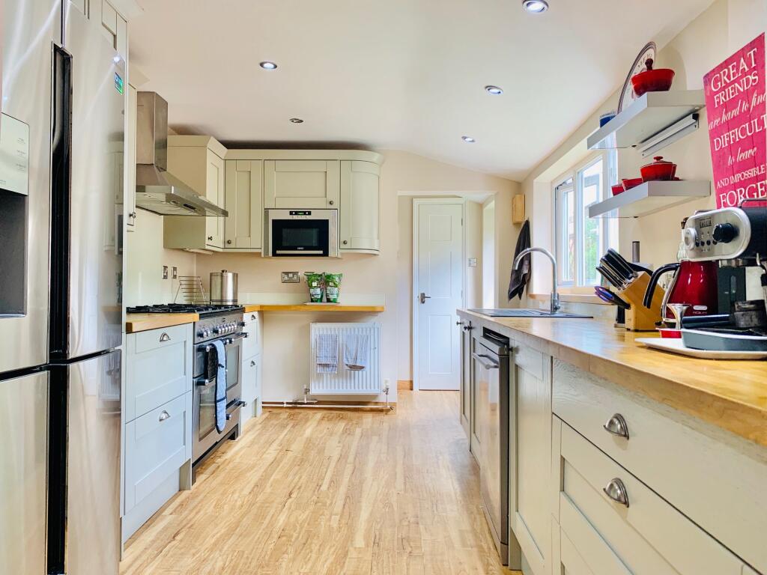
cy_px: 288
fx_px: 576
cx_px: 384
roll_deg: -0.1
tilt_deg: +0.1
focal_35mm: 26
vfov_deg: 53.1
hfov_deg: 67.3
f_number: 1.8
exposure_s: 1/80
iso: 100
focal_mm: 4.25
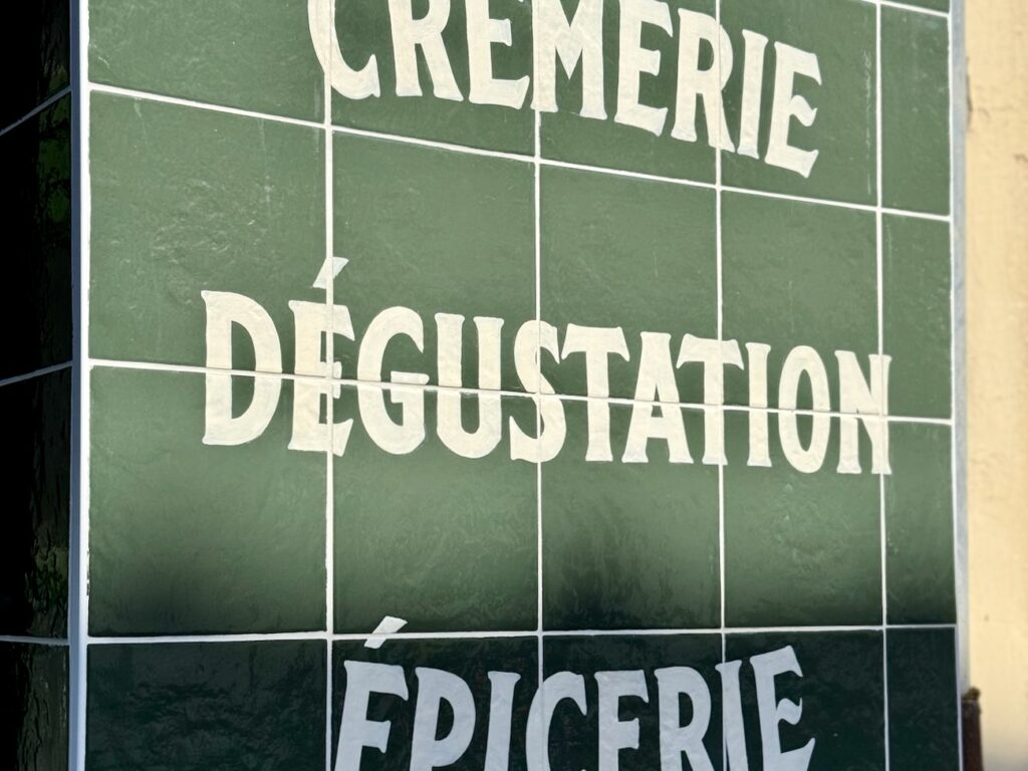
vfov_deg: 30.3
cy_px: 386
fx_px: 1425
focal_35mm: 48
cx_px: 514
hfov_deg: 39.7
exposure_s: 1/7143
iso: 100
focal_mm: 6.76
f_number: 1.78
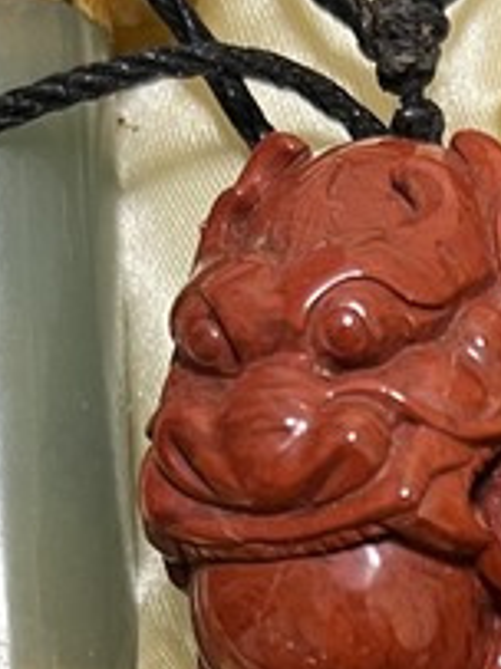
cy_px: 1051
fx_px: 2569
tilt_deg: -79.8
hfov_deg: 10.9
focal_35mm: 133
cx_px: 663
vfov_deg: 13.8
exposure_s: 1/58
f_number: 1.5
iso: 160
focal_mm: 5.7
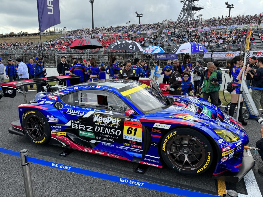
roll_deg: +0.0
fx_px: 182
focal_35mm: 24
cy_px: 98
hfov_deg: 71.6
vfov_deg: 56.8
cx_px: 132
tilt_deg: -10.8
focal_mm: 6.86
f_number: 1.78
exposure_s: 1/925
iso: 80
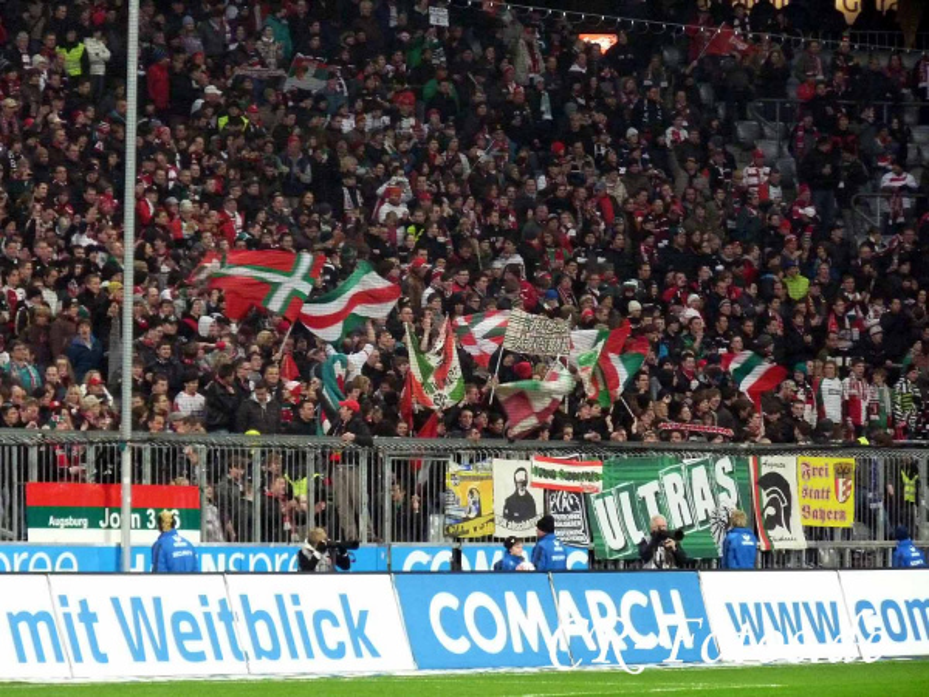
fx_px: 6334
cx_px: 464
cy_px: 348
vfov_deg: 6.3
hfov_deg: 8.4
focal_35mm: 236
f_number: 3.7
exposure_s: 1/100
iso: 800
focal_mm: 41.9
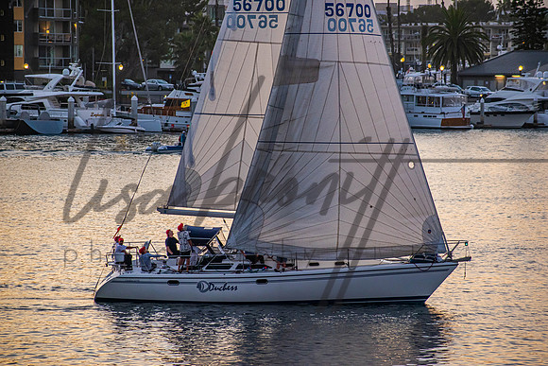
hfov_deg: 8.9
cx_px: 274
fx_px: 3540
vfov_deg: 5.9
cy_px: 183
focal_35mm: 232
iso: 800
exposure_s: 1/160
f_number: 6.3
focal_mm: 155
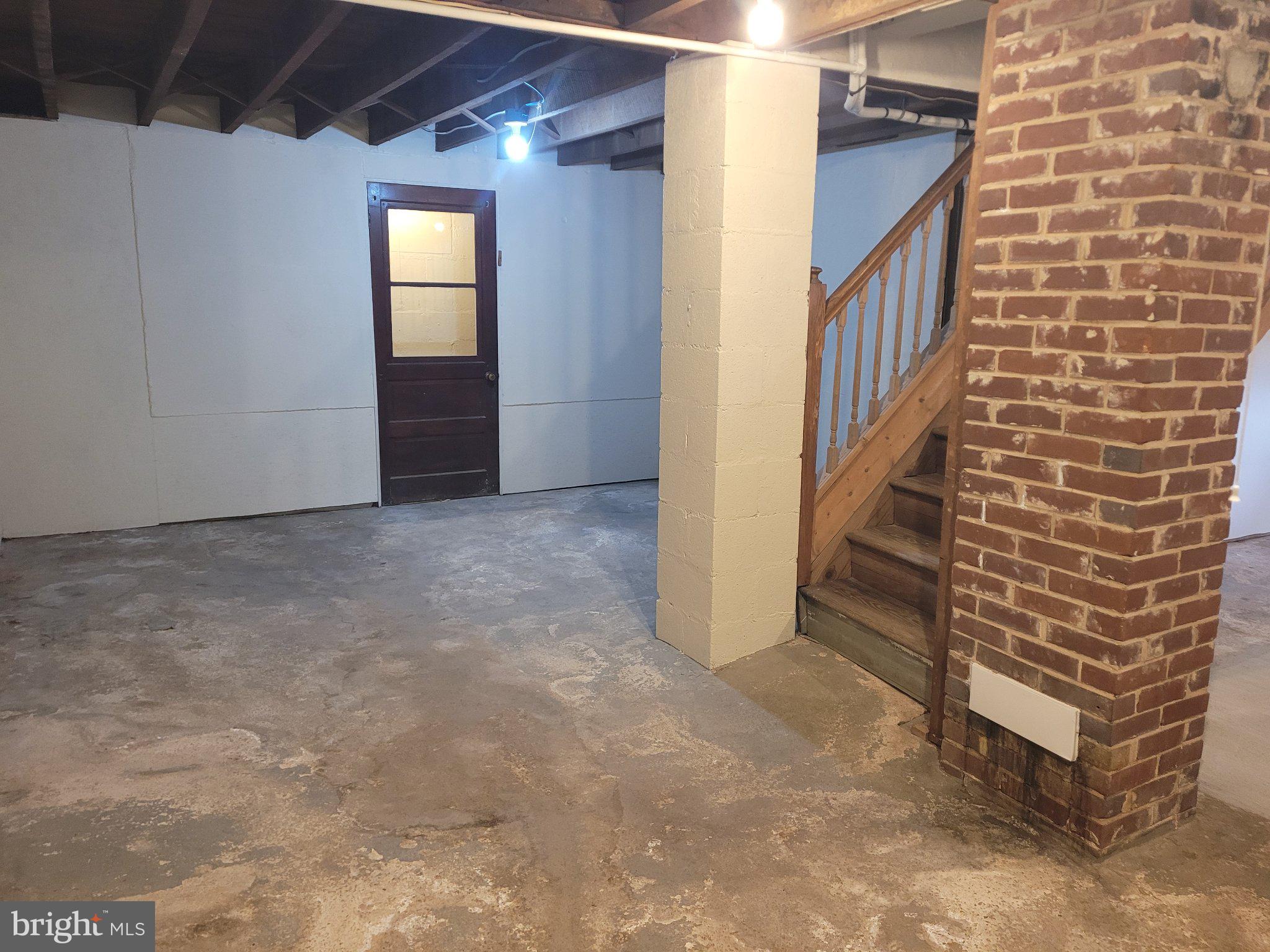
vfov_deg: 53.1
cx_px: 635
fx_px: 954
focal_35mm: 26
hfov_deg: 67.3
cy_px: 476
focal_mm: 5.4
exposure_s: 1/40
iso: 320
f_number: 1.8
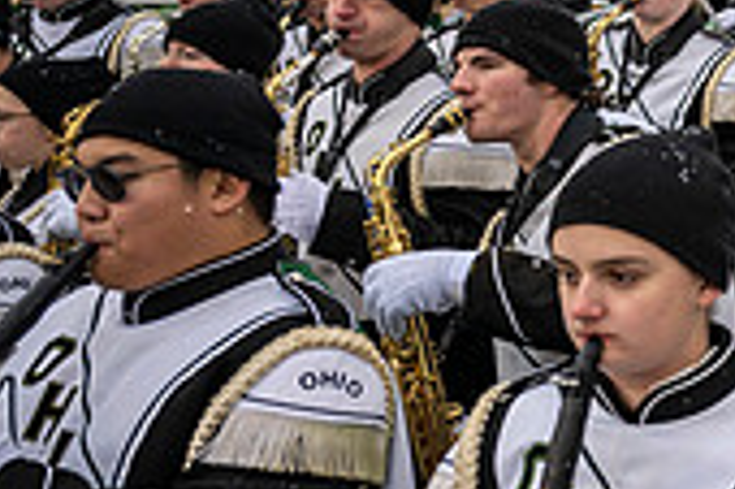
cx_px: 1241
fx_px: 1673
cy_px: 63
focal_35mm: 82
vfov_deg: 16.4
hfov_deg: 19.7
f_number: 2.8
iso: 160
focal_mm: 24
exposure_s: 1/500
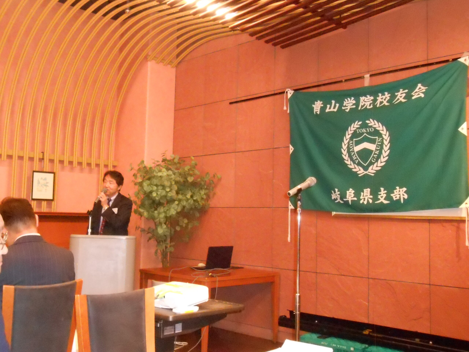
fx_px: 515
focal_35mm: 38
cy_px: 176
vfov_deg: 37.7
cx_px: 234
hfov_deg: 49.0
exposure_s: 1/30
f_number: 4.2
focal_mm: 6.8
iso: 1600
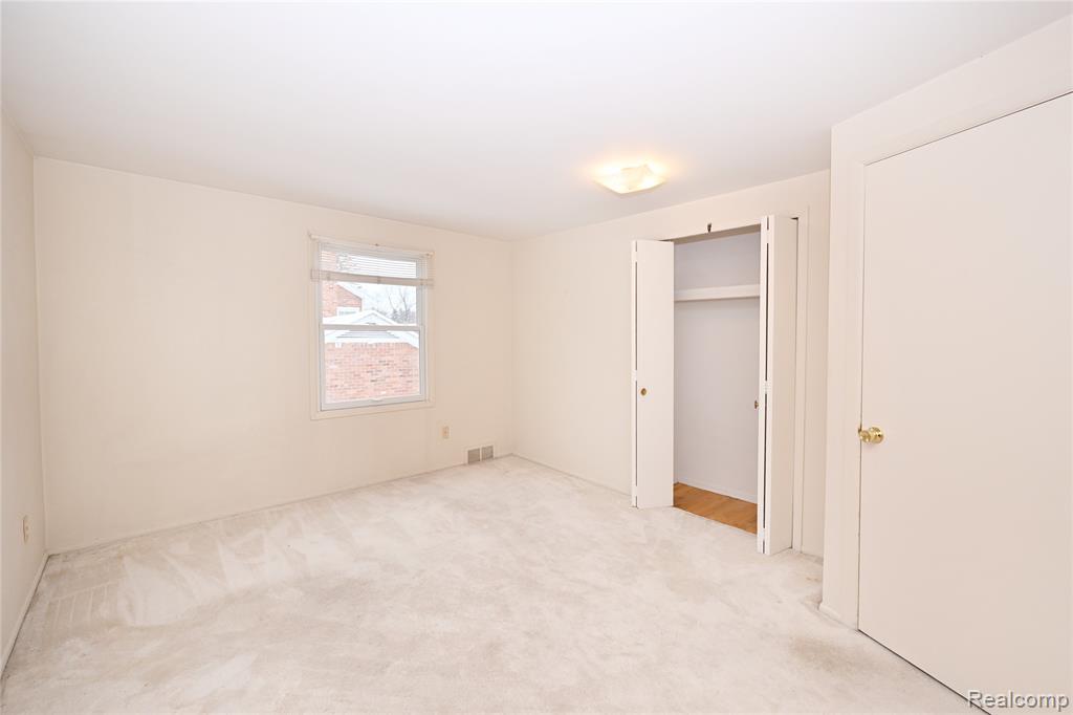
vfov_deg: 81.2
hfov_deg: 104.3
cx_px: 536
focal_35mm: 14
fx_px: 417
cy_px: 358
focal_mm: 14
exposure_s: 1/60
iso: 800
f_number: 10
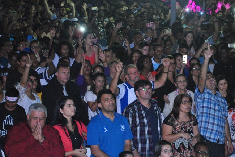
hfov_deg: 21.2
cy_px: 62
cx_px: 136
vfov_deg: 14.3
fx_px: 628
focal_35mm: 96
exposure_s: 1/60
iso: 1600
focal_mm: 52
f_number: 5.6
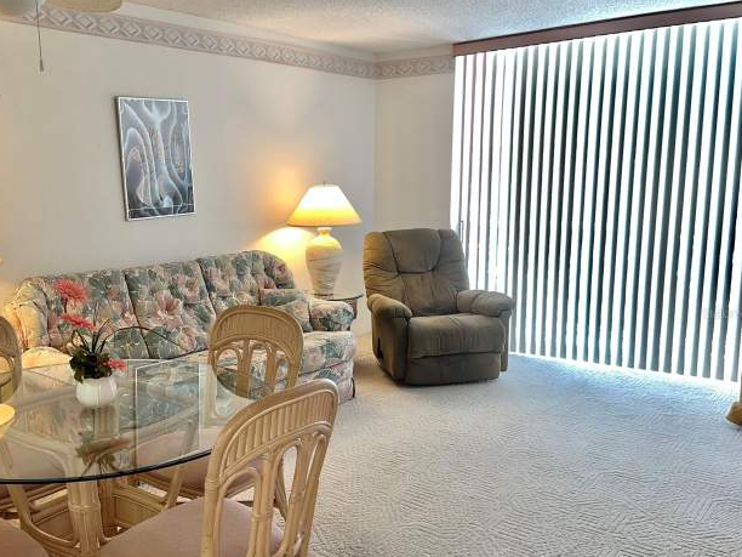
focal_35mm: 34
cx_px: 275
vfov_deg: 41.7
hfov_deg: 53.3
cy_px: 313
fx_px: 729
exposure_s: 1/28
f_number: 1.6
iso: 40
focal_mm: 5.1
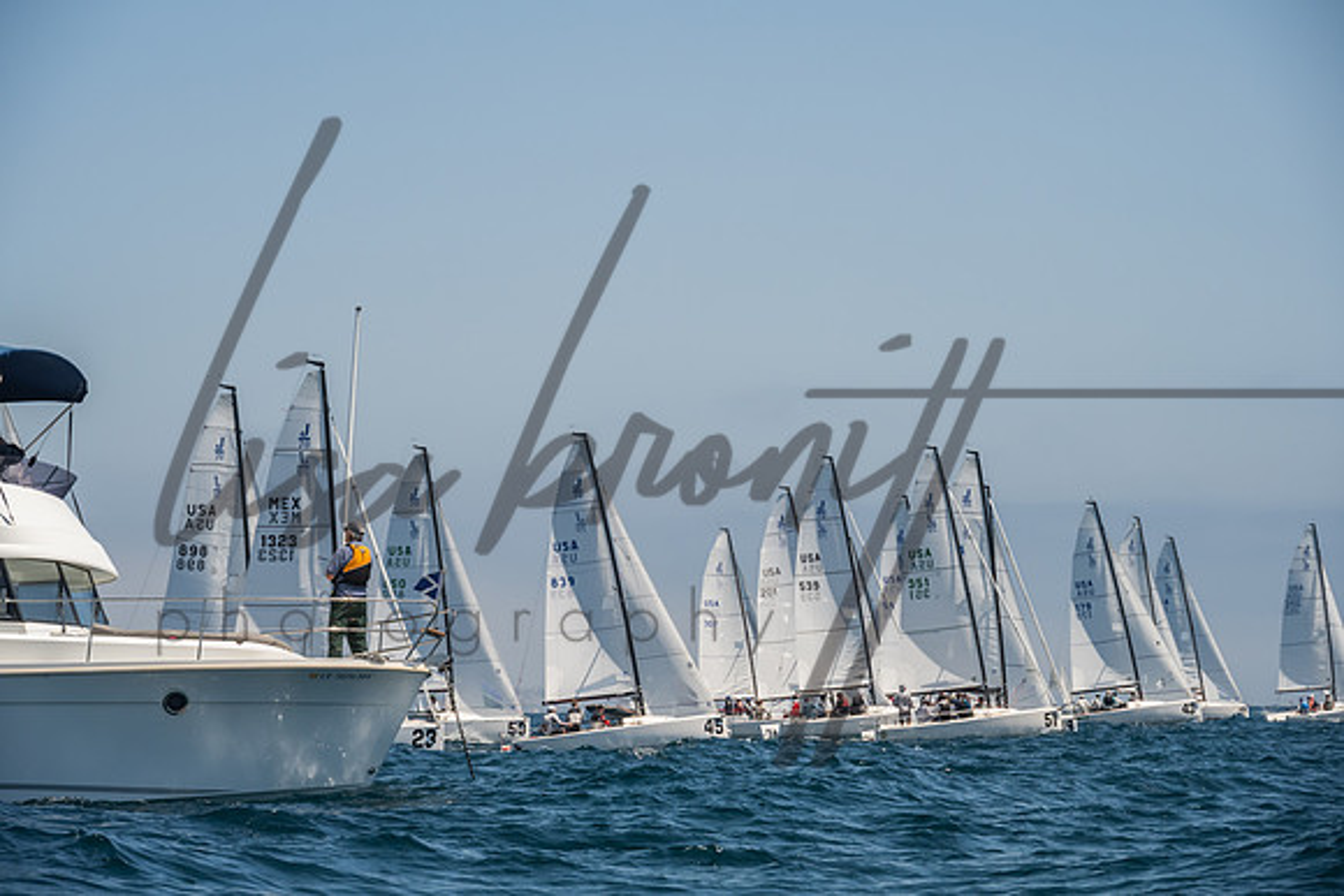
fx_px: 4294
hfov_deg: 17.8
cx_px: 672
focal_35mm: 115
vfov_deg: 11.9
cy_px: 448
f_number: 8
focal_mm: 115
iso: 800
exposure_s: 1/1000
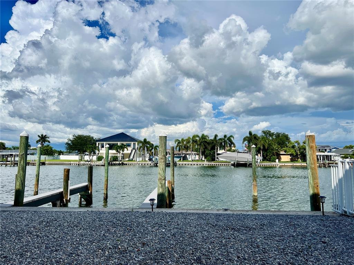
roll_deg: +0.2
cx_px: 177
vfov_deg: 53.1
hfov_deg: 67.3
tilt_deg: +4.9
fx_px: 266
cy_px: 132
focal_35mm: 26
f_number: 1.5
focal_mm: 5.7
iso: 50
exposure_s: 1/10309
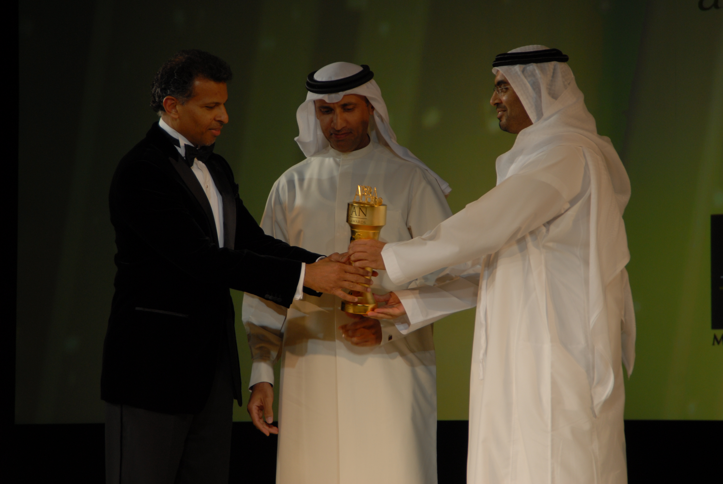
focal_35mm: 142
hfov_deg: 14.4
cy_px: 242
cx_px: 362
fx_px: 2865
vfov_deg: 9.7
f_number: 5.6
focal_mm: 95
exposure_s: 1/125
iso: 200
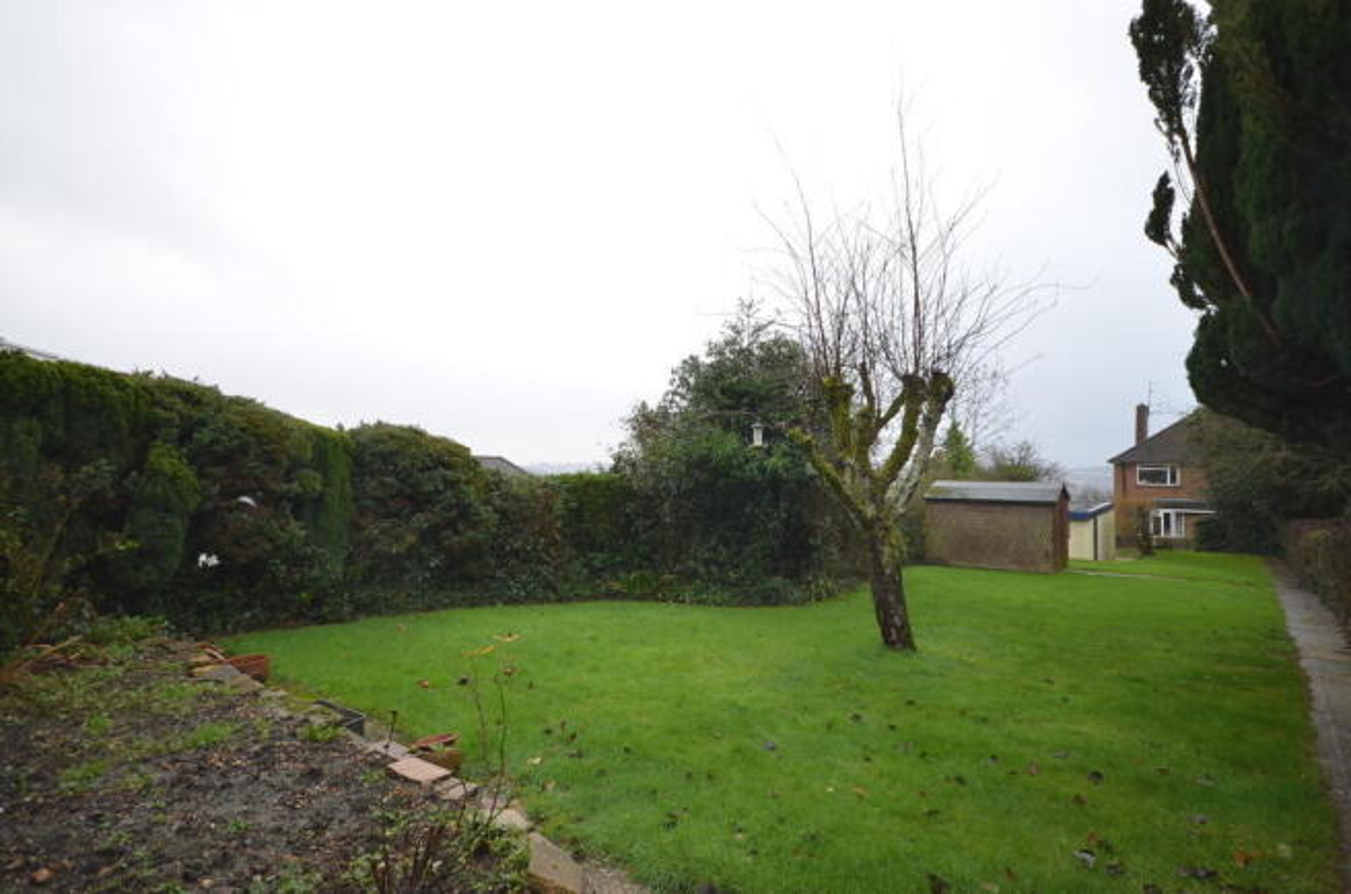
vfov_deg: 69.4
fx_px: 646
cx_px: 676
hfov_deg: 92.6
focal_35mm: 17
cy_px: 447
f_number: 4.2
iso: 100
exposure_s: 1/50
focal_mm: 11.5
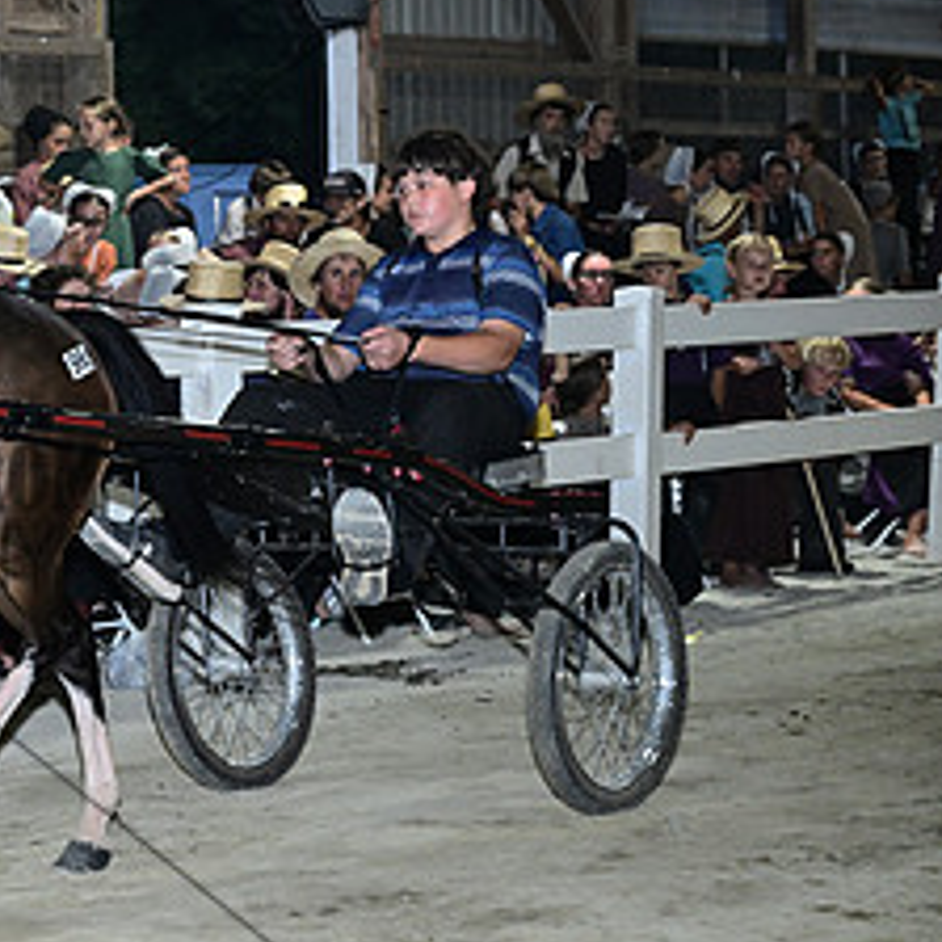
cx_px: -265
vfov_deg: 13.4
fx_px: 4002
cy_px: 511
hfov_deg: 13.0
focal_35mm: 130
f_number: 4
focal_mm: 59
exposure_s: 1/202
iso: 2000
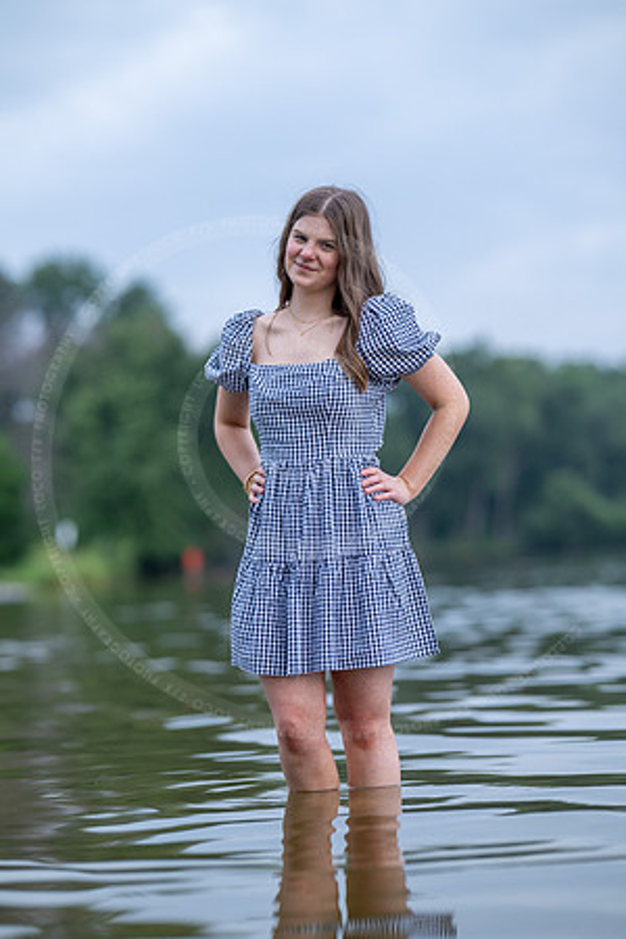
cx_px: 313
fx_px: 2217
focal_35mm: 85
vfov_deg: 23.9
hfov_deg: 16.1
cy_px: 470
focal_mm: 85
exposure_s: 1/320
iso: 500
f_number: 1.8
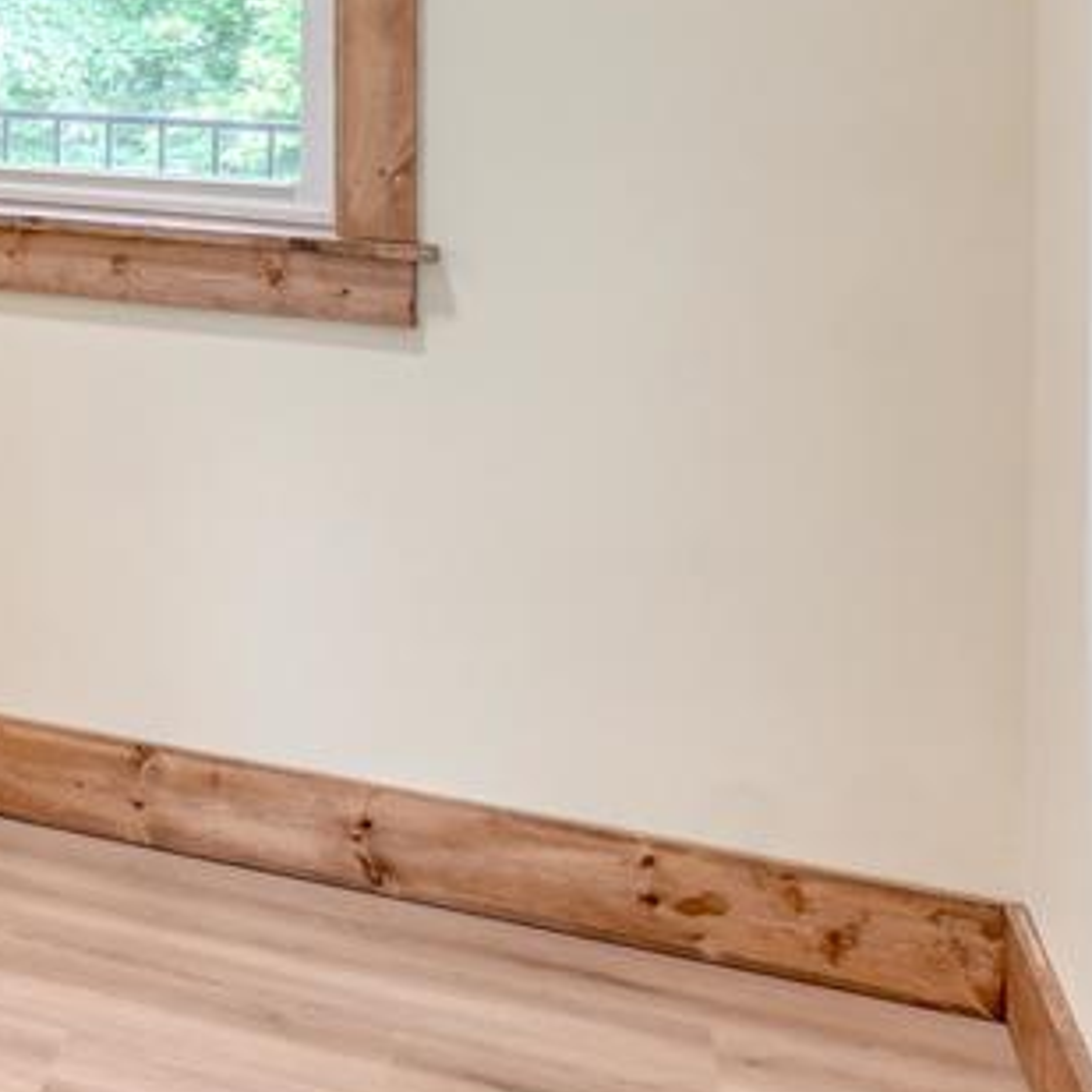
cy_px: -88
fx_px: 2407
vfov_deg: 24.0
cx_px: -993
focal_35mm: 67
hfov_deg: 18.5
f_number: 9
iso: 100
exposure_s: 1
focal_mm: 10.9
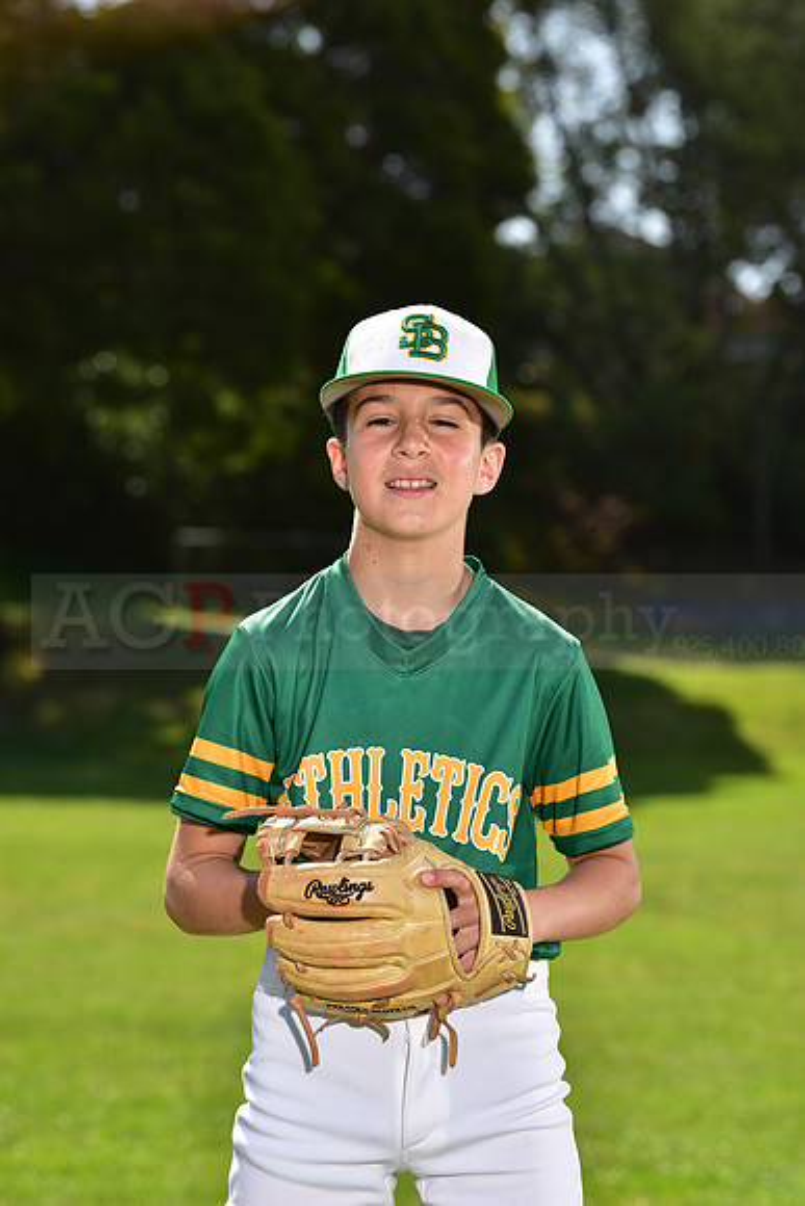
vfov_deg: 15.2
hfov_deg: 10.2
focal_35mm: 135
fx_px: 4525
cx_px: 402
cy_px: 603
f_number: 6.3
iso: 100
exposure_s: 1/250
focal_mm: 135
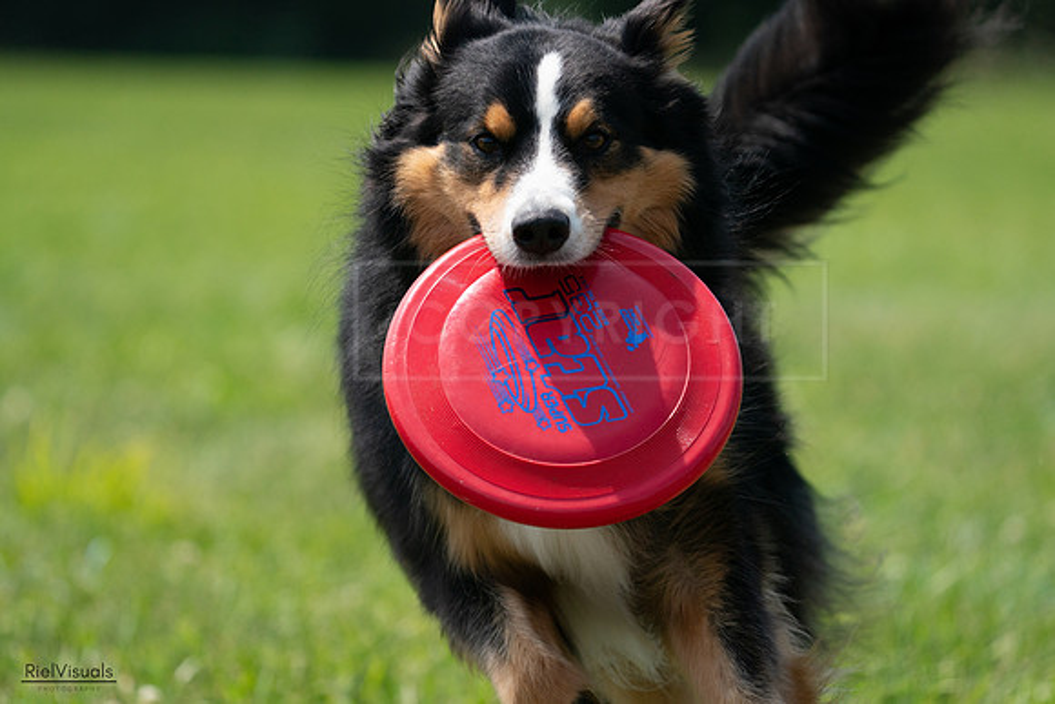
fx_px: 8002
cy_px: 352
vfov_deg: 5.0
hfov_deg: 7.5
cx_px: 528
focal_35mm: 273
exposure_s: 1/4000
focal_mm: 273
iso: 1250
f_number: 5.6
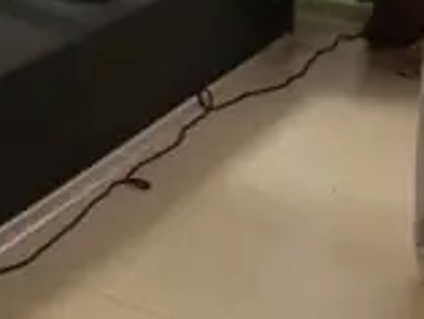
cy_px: -262
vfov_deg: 13.4
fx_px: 1214
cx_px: -340
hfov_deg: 16.5
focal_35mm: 99
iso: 500
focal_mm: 3.98
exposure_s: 1/33.3
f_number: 1.8
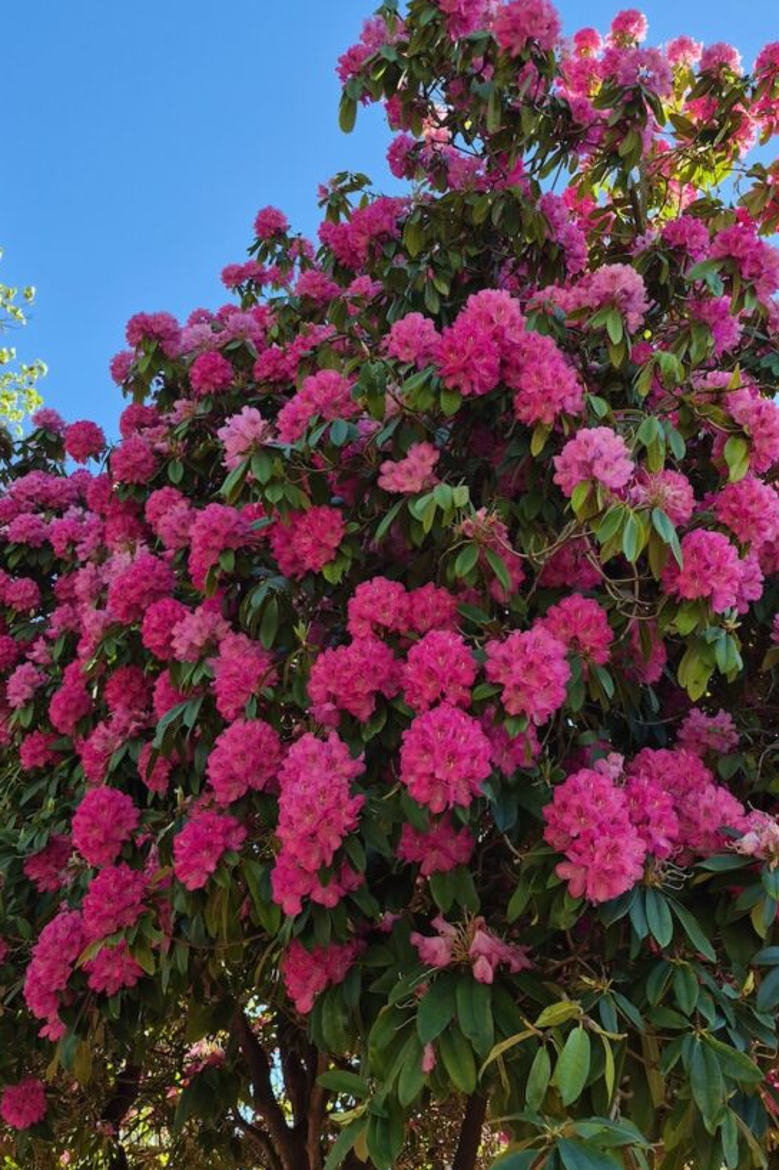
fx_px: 975
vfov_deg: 61.9
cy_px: 617
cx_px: 451
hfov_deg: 43.4
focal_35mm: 30
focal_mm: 5.4
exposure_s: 1/1772
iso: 80
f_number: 1.8
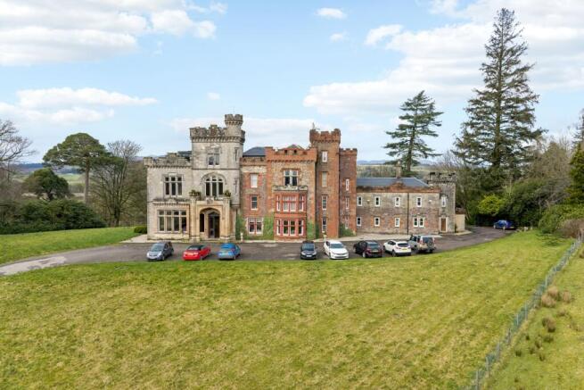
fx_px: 454
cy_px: 195
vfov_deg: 46.4
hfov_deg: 65.5
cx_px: 292
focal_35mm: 28
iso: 250
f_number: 2.8
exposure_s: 1/1600
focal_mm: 14.4
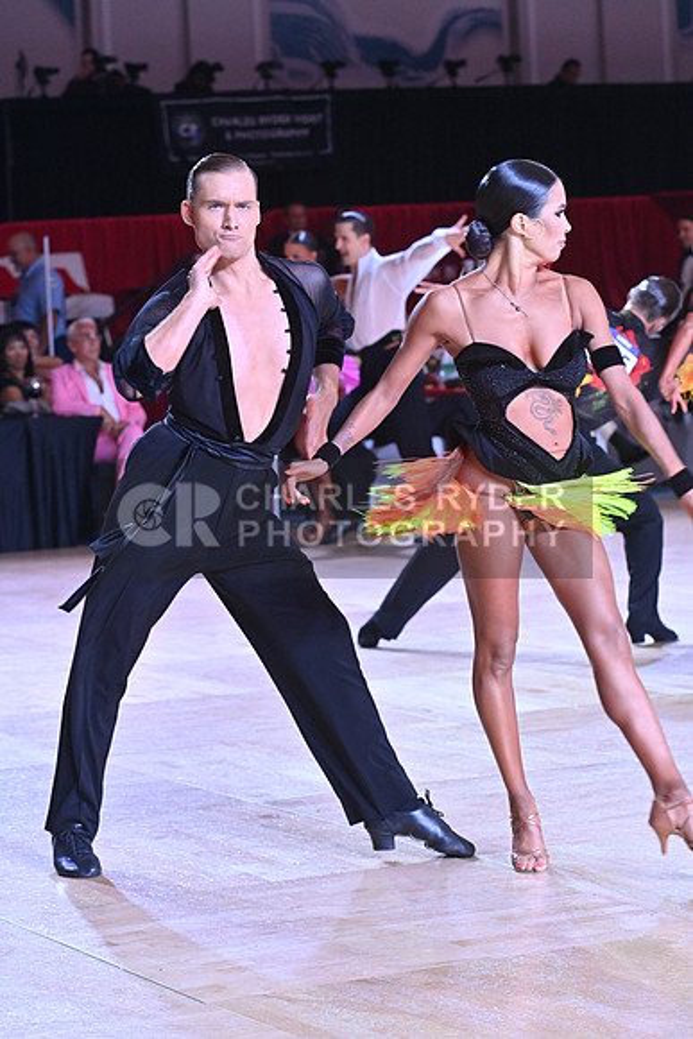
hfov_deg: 11.4
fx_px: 3463
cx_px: 346
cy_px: 520
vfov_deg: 17.1
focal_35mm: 120
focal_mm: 120
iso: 4000
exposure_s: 1/400
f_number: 7.1
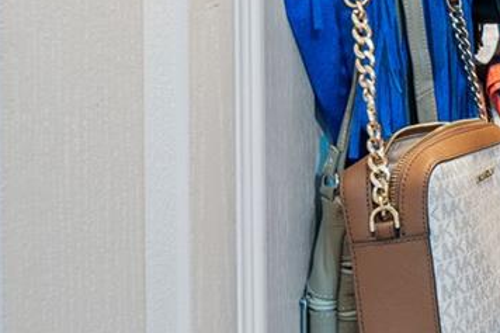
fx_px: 875
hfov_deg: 22.9
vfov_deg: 21.4
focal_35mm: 63
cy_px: 81
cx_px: 827
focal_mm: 14
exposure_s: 4
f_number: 9
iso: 250
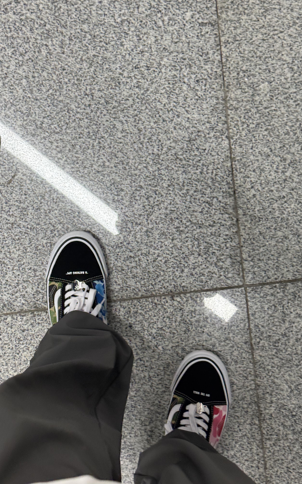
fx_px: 672
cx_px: 142
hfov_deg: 25.3
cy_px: 242
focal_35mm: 51
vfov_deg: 39.6
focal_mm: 6.76
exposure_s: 1/60
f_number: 1.78
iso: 160
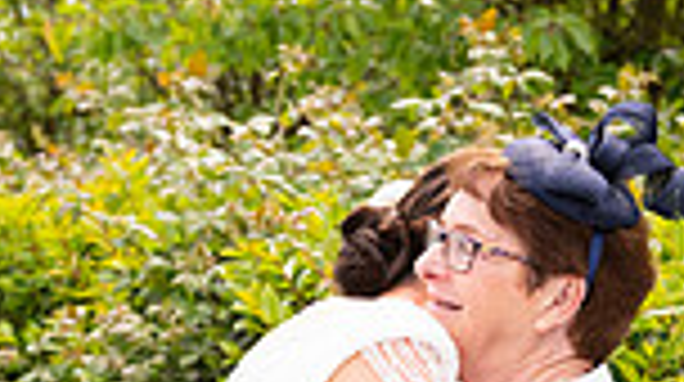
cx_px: 310
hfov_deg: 17.3
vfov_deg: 9.4
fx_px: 2246
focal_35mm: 124
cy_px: 586
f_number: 3.5
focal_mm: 31
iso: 250
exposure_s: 1/1600
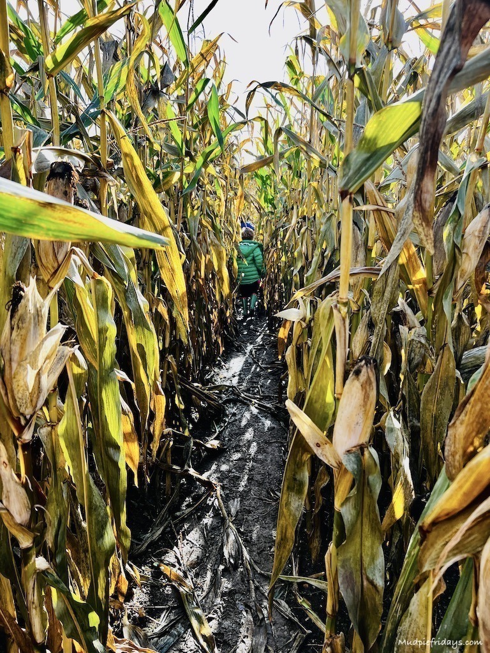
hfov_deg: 53.1
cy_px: 326
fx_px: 491
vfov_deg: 67.3
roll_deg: +2.3
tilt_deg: -14.1
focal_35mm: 26
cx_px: 245
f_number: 1.5
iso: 50
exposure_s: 1/513
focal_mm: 5.7
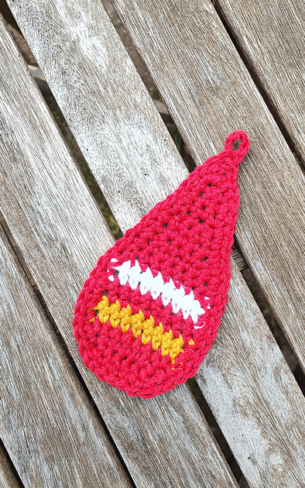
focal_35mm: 28
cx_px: 165
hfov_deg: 44.5
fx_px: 372
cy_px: 242
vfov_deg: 66.5
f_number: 2.4
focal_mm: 4.3
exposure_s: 1/330
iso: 50
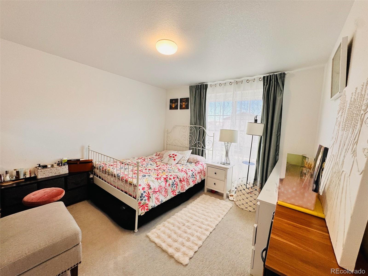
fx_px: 149
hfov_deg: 102.1
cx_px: 184
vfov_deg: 85.7
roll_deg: -2.2
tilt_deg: -5.1
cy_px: 138
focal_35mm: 14
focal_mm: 2.22
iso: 64
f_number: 2.2
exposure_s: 1/120
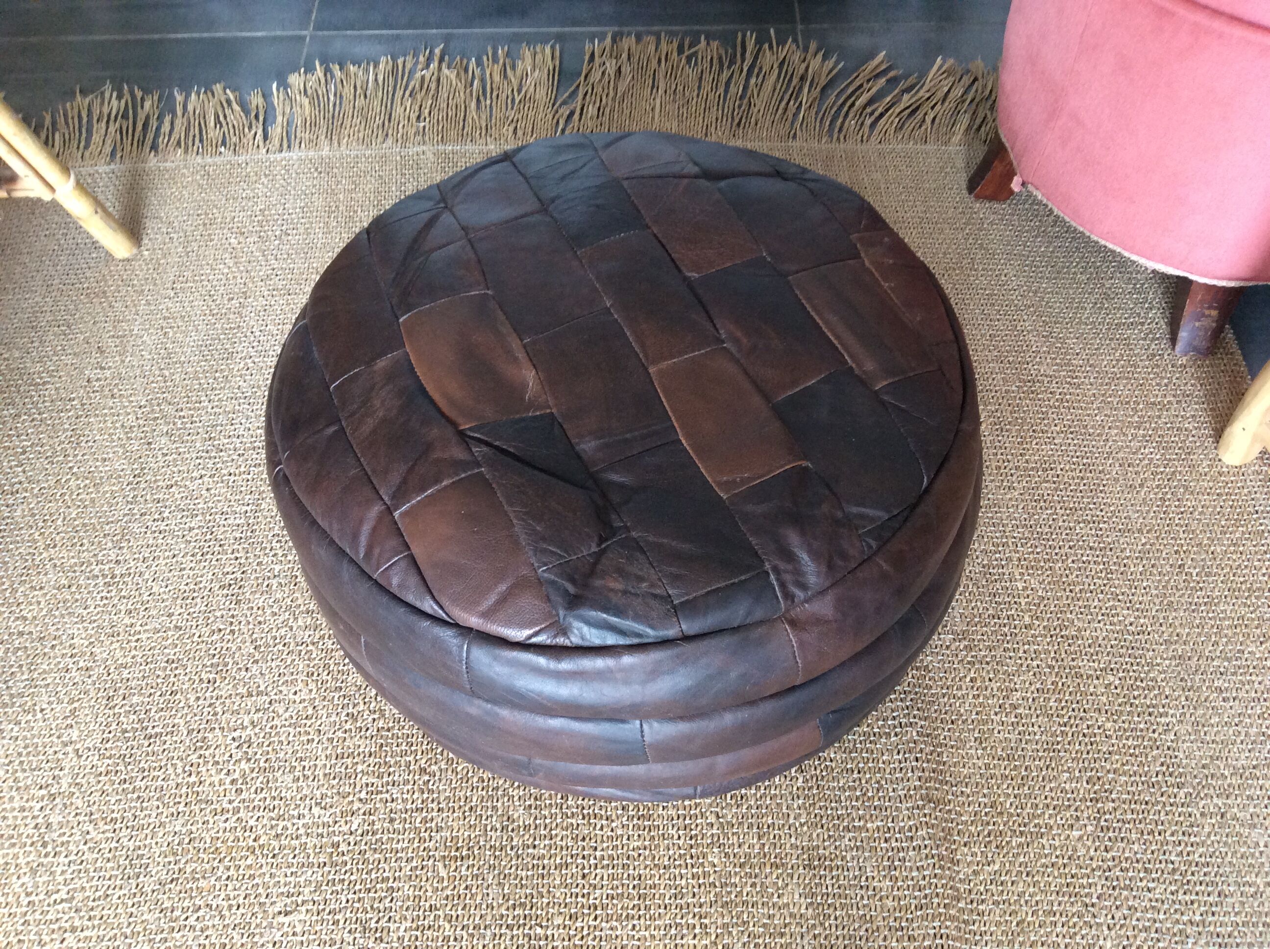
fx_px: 1172
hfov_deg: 56.9
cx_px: 635
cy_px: 474
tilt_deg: -57.0
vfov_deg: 44.1
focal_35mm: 32
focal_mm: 3.3
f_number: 2.4
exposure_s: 1/25
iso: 125
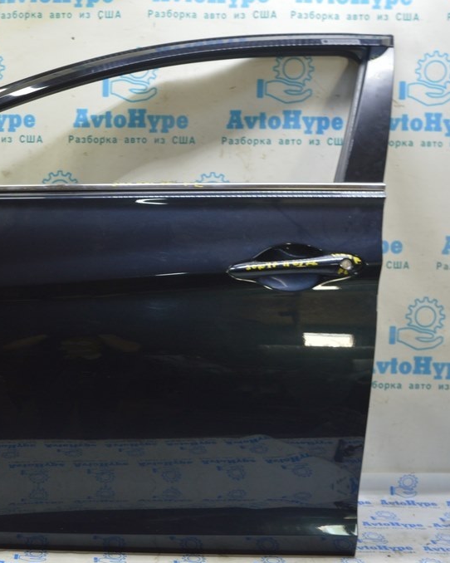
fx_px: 849
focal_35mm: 51
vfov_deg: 36.7
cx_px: 56
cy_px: 282
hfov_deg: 28.7
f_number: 5.6
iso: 400
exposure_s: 1/20
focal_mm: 24
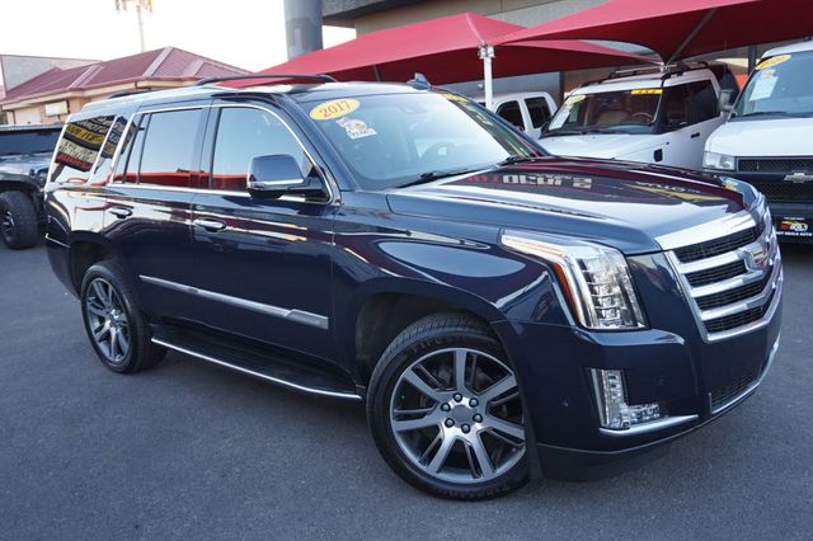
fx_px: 711
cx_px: 406
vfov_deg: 41.7
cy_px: 270
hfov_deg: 59.5
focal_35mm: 32
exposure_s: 1/60
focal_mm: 21
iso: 200
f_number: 4
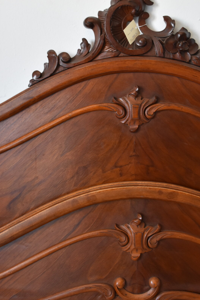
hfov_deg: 25.4
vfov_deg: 37.2
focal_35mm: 53
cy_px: 102
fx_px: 442
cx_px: 135
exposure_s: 1/60
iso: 800
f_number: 4
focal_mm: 22
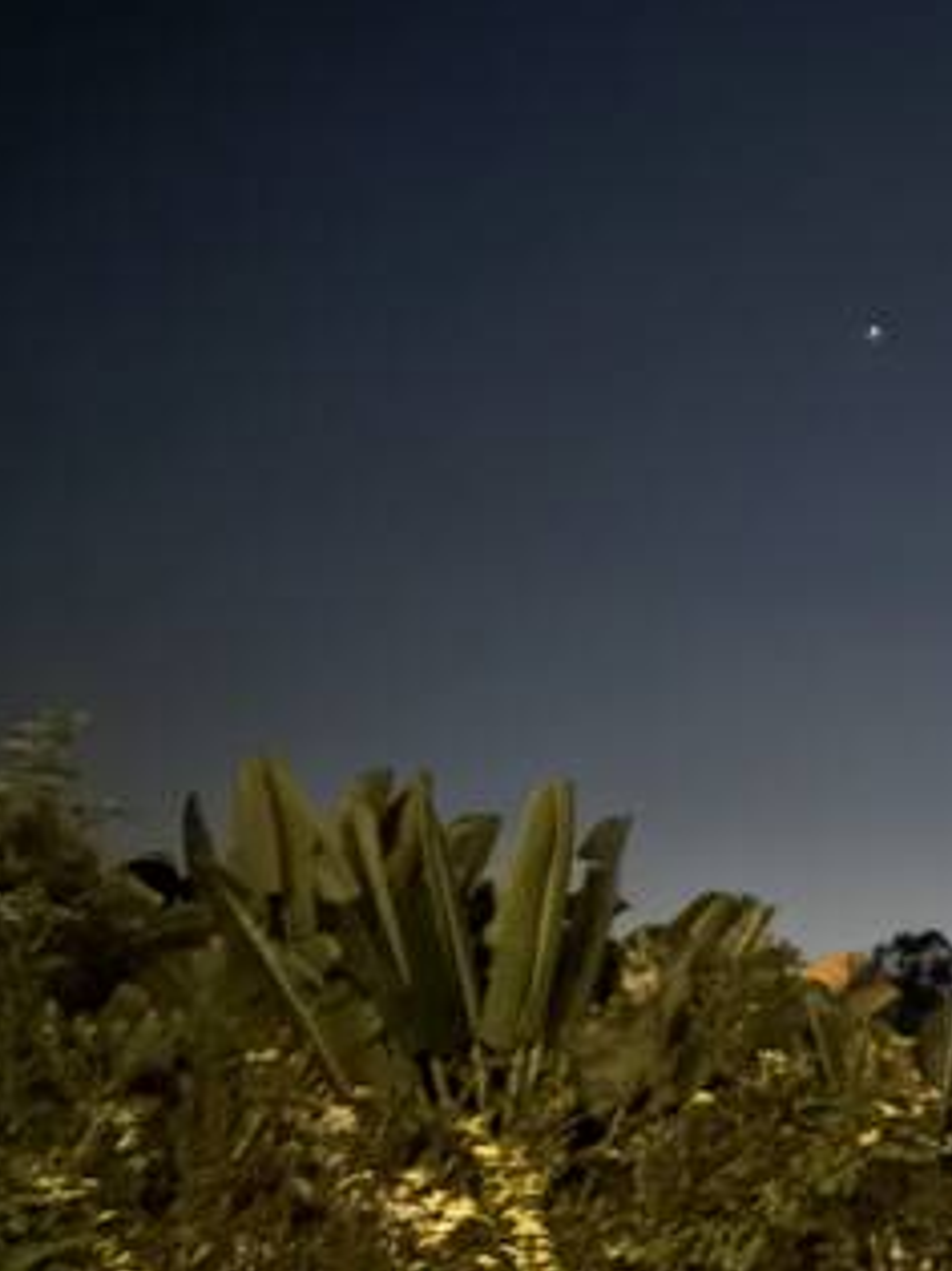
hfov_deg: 25.5
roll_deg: -2.9
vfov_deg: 36.6
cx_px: 1279
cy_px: 1194
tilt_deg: -3.6
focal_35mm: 48
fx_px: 1761
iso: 2500
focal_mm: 2.22
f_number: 2.2
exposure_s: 1/7
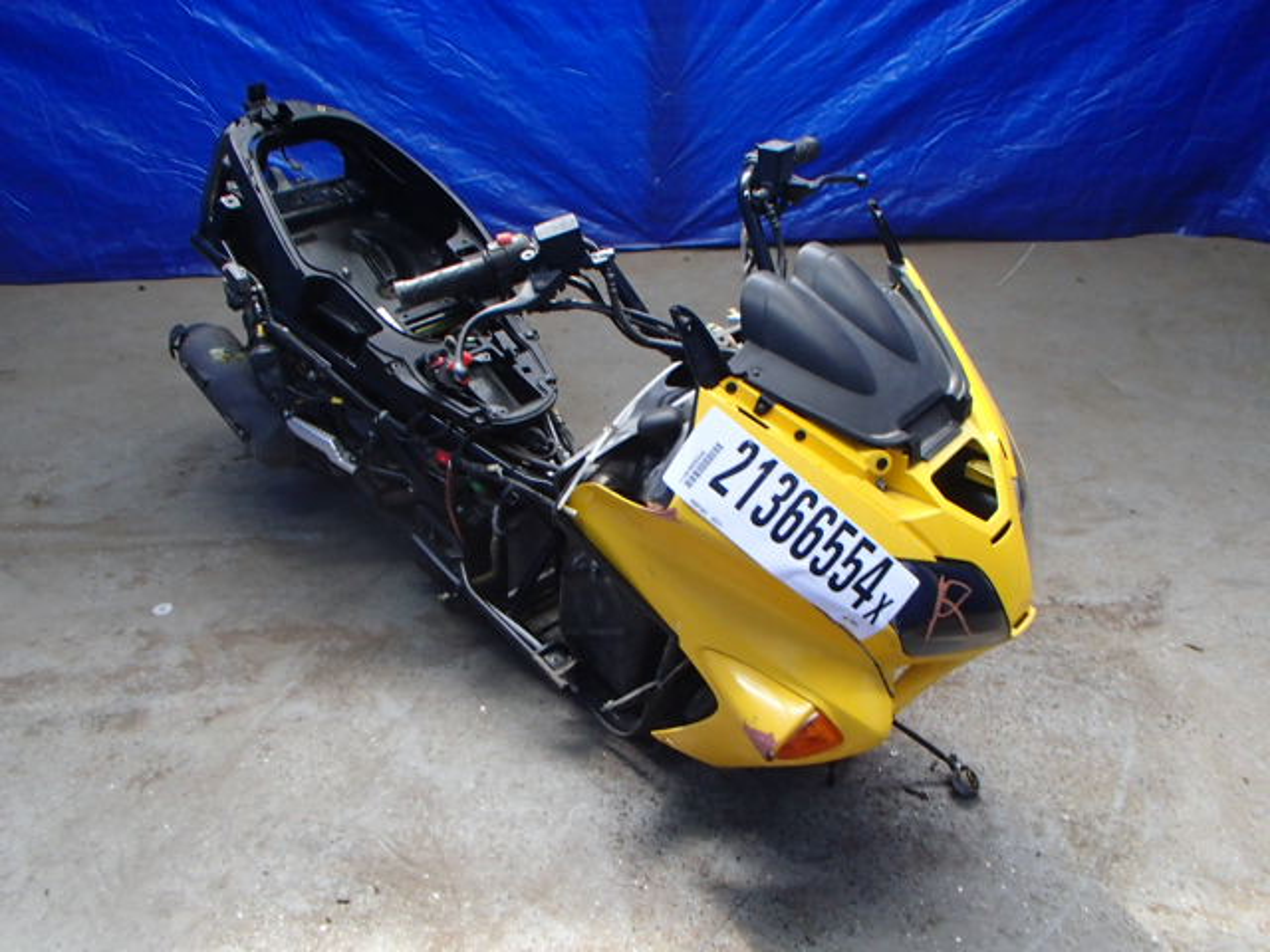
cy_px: 476
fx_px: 1027
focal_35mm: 28
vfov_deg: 49.7
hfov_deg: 63.4
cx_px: 635
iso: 400
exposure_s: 1/30
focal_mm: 5
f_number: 3.9
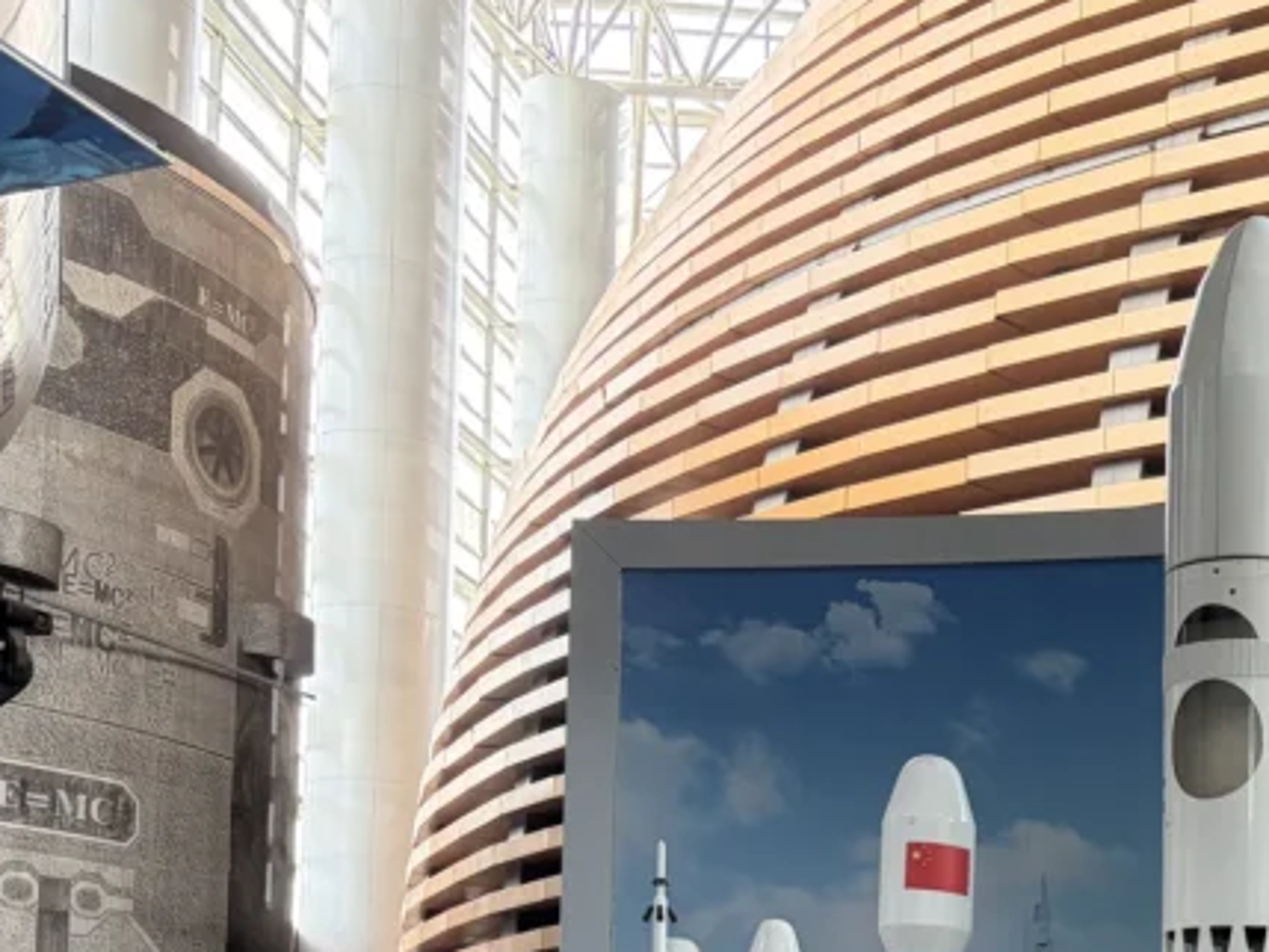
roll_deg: -0.7
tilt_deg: +3.7
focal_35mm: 62
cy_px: 1109
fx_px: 2274
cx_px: 1399
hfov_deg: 28.3
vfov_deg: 22.1
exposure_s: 1/81
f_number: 1.6
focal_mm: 5.96
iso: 125
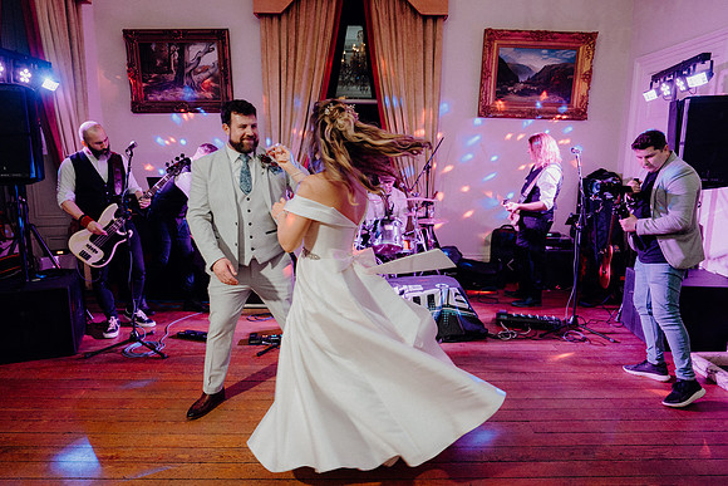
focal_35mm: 24
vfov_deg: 53.2
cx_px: 364
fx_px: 485
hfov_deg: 73.7
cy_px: 243
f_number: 3.5
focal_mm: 24
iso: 2500
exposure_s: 1/160
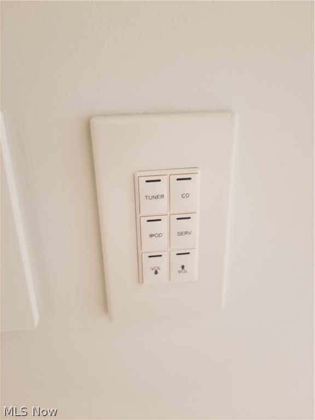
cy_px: 210
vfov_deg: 67.3
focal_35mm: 26
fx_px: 315
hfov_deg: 53.1
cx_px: 158
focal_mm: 4.25
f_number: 1.7
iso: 250
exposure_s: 1/15
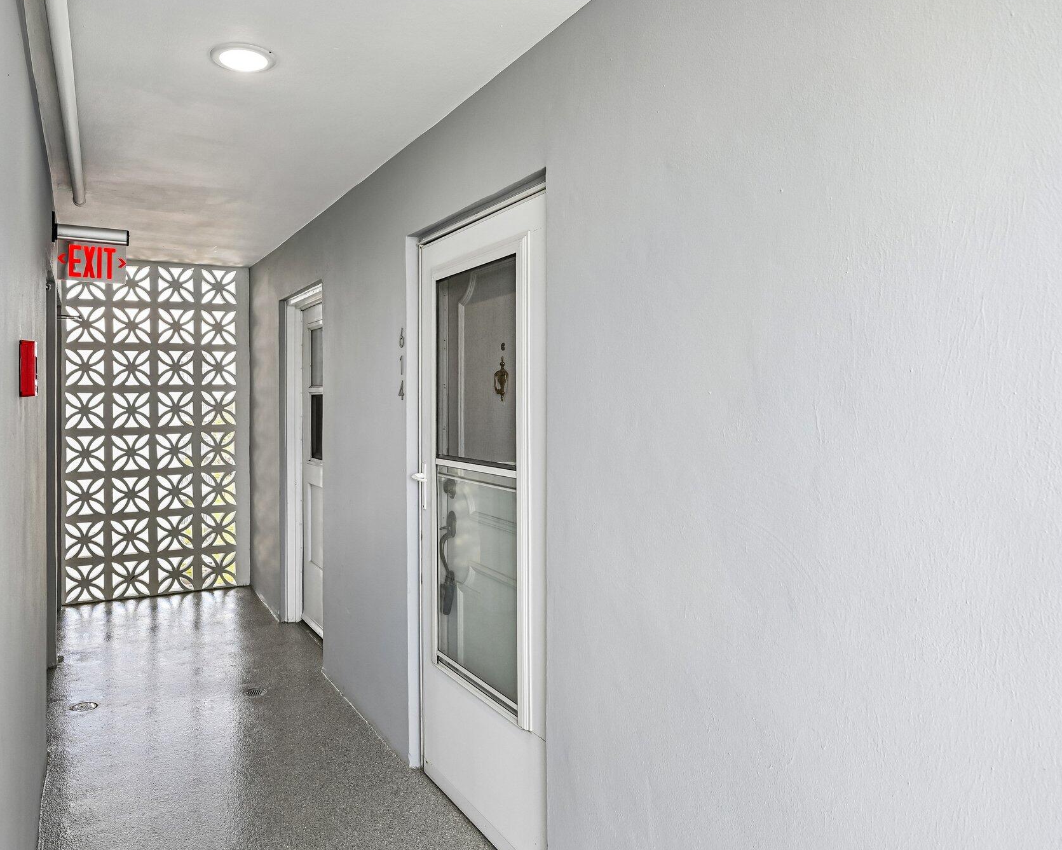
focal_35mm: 24
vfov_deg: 59.7
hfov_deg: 70.4
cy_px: 425
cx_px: 416
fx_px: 741
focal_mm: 20.5
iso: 1000
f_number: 8
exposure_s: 1/200
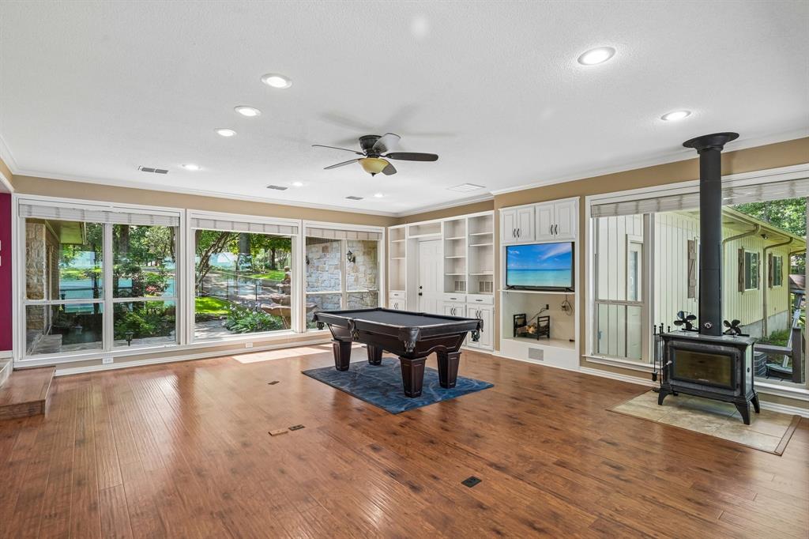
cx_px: 404
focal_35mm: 18
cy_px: 270
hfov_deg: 91.6
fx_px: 393
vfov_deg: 68.8
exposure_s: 1/40
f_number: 8
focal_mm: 17.5
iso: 400
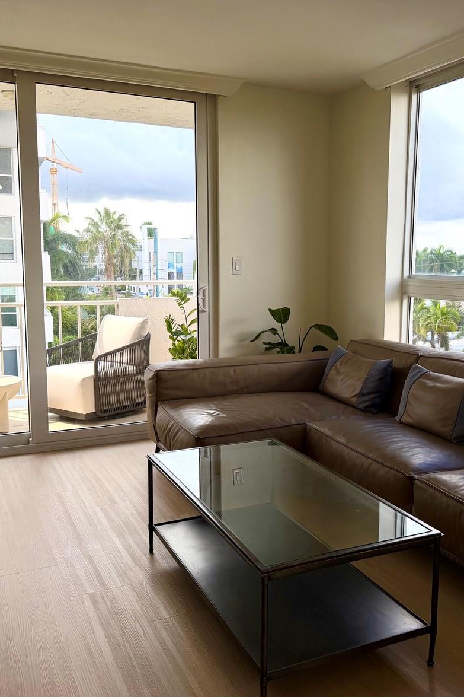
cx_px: 292
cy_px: 347
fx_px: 657
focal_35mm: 34
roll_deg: -0.5
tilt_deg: -8.1
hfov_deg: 38.6
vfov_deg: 55.8
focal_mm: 6.76
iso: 80
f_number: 1.78
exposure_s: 1/341
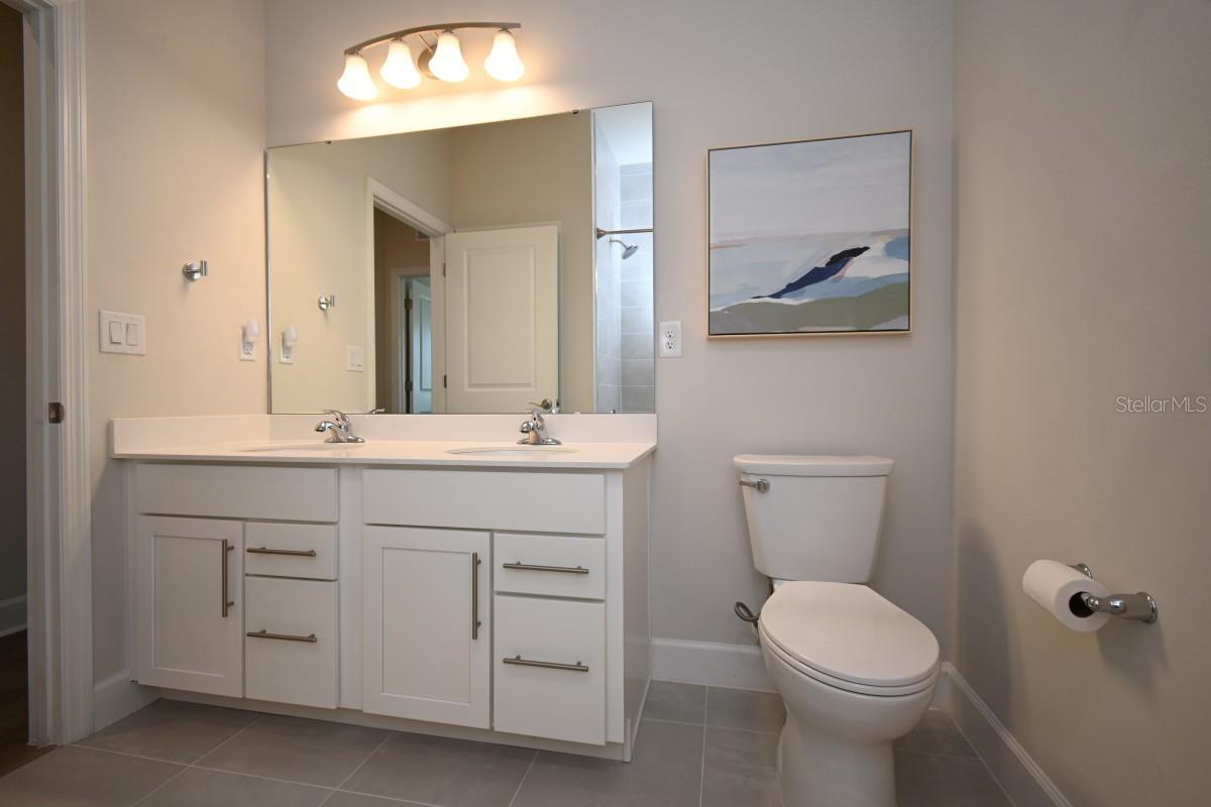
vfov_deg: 77.3
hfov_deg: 100.4
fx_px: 505
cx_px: 606
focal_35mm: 15
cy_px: 404
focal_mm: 10
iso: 320
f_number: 4.5
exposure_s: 1/60
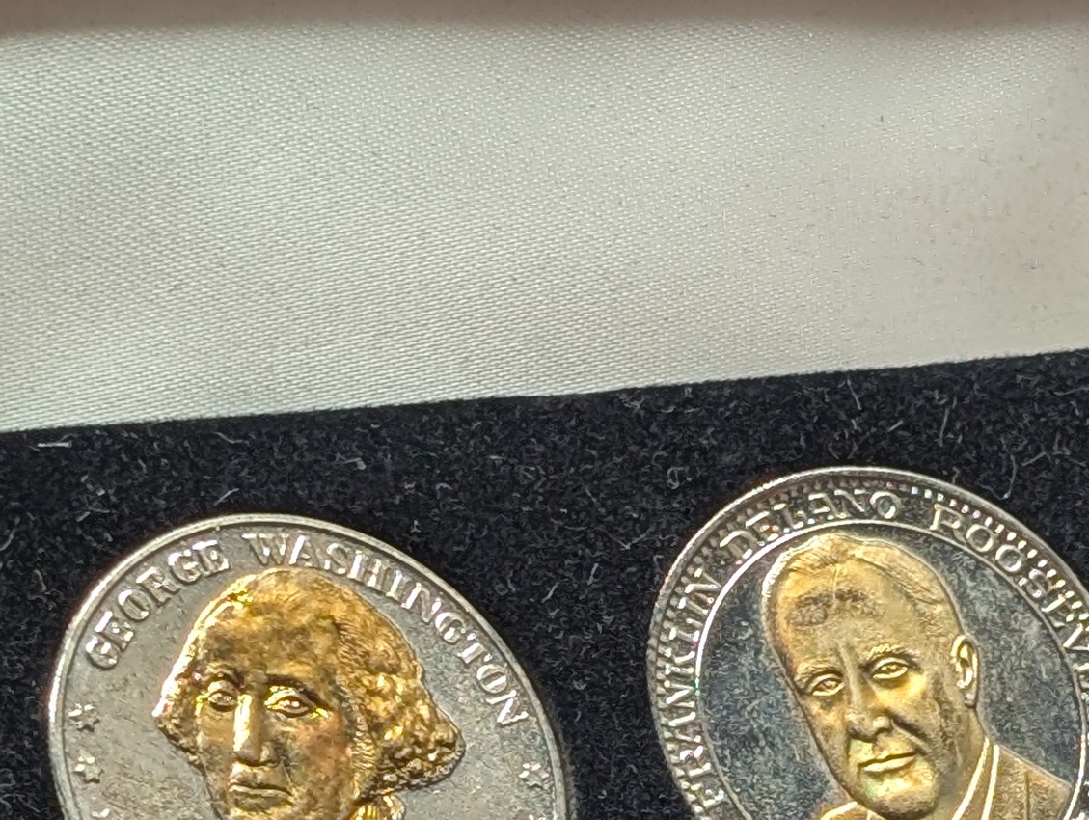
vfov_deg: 8.3
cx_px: 866
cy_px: 1015
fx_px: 5576
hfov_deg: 11.1
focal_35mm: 177
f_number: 1.68
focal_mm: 6.9
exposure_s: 1/38.8
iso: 39
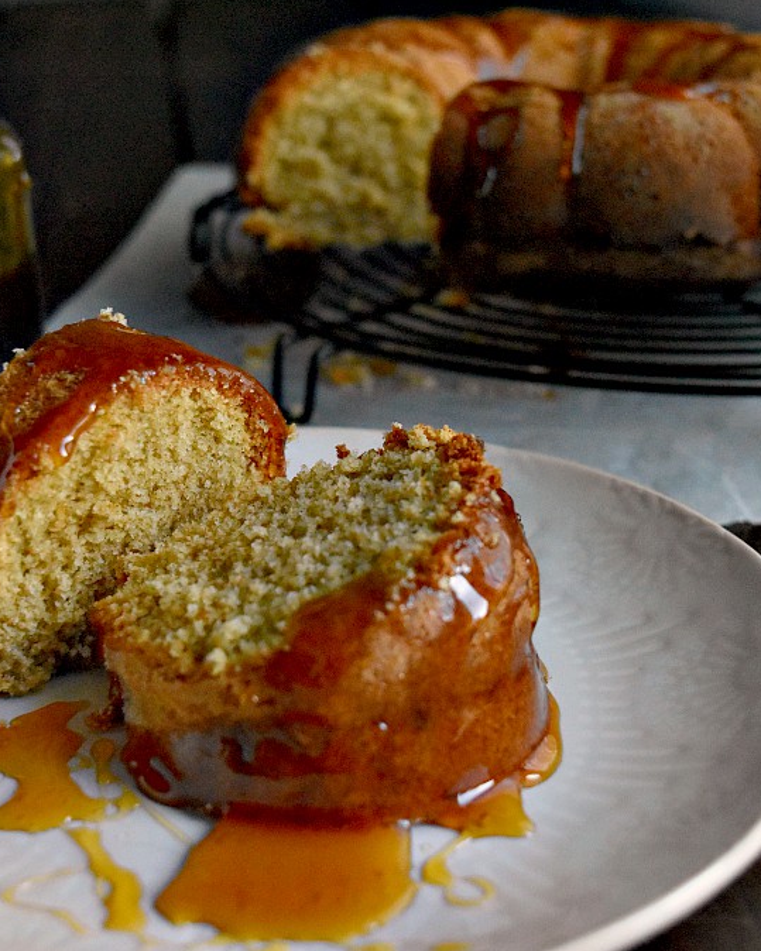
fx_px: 1625
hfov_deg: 26.3
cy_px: 476
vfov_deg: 32.6
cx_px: 316
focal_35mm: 58
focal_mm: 27
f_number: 5
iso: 3200
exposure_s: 1/400
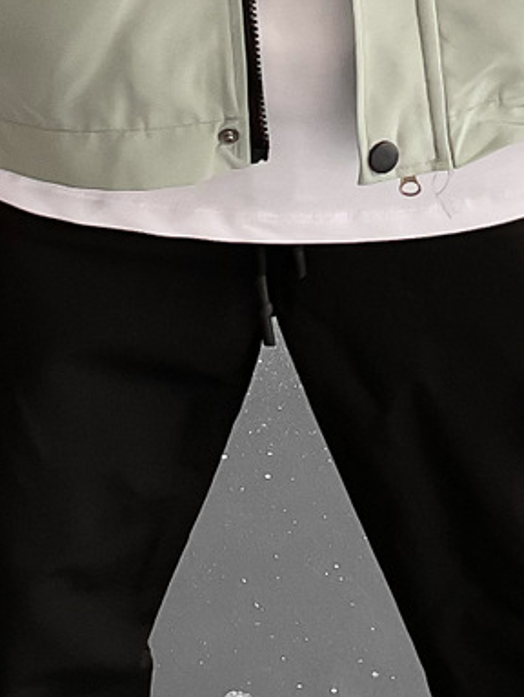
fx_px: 2438
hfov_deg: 12.3
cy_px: -20
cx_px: 282
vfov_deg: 15.9
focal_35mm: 121
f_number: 1.8
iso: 64
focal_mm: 3
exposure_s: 1/120
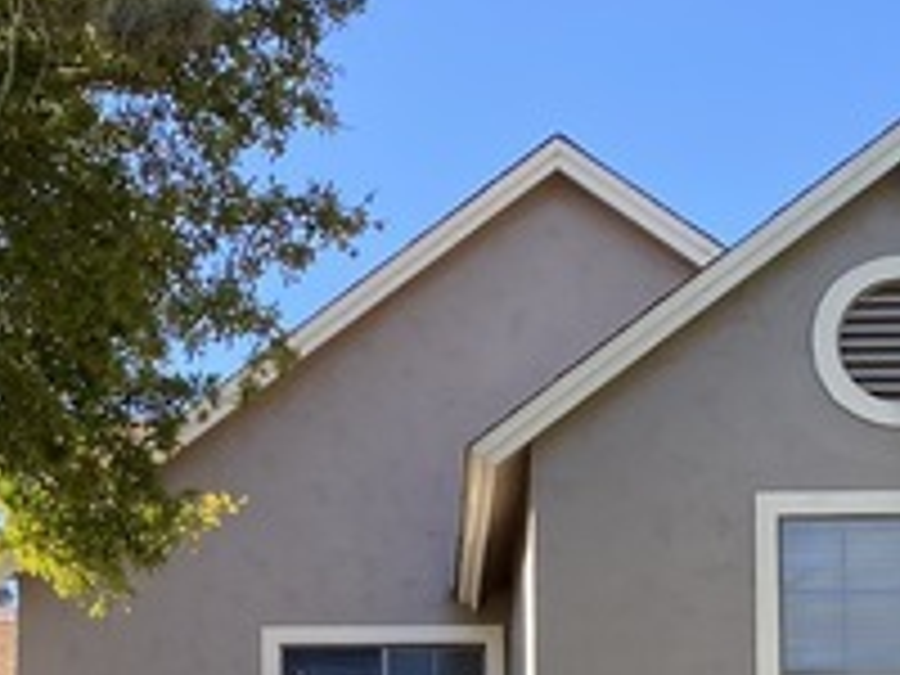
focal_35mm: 83
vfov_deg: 16.3
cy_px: 999
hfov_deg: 23.5
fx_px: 2158
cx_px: 346
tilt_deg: +6.5
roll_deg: -0.7
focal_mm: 4.25
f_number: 1.8
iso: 32
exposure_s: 1/451
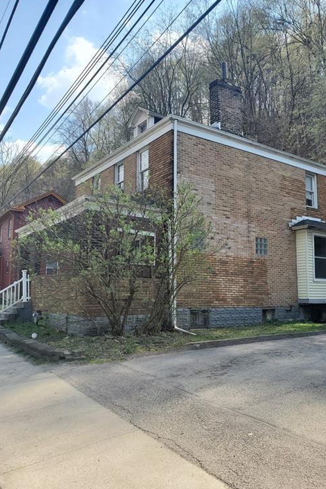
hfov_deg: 46.3
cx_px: 174
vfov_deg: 65.5
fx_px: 381
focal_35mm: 28
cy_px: 248
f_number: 2.4
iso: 50
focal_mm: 4.3
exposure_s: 1/877
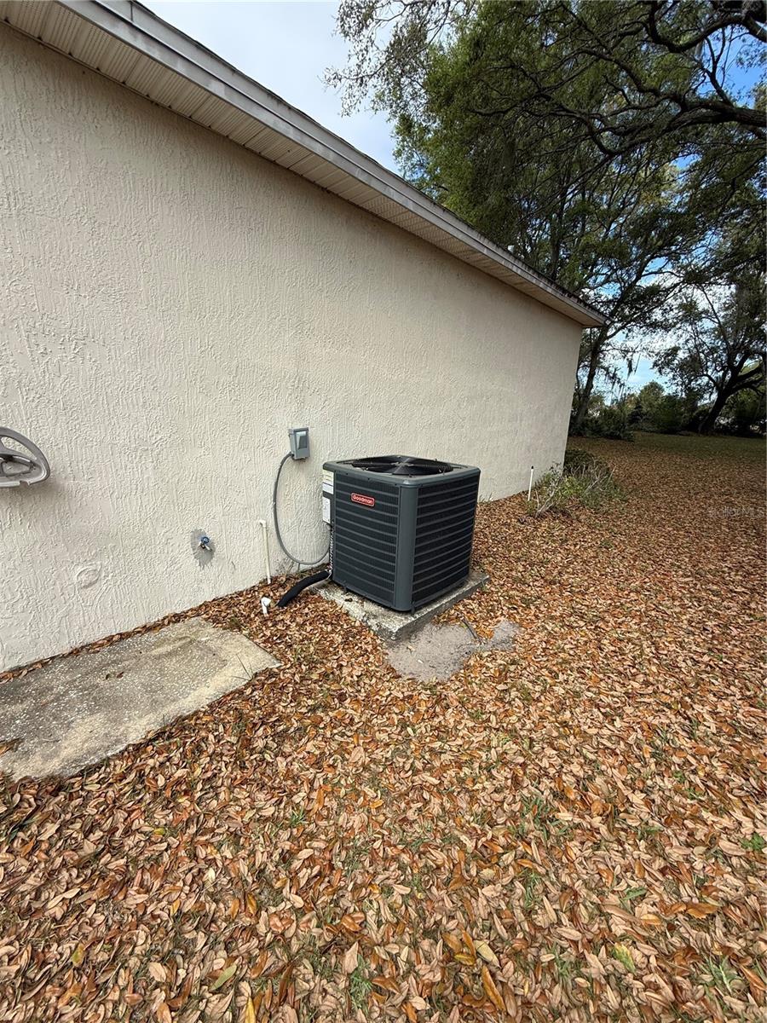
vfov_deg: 102.1
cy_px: 512
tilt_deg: -13.0
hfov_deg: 85.7
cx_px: 384
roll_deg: -2.7
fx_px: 414
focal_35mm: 14
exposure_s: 1/1001
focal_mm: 2.22
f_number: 2.2
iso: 50
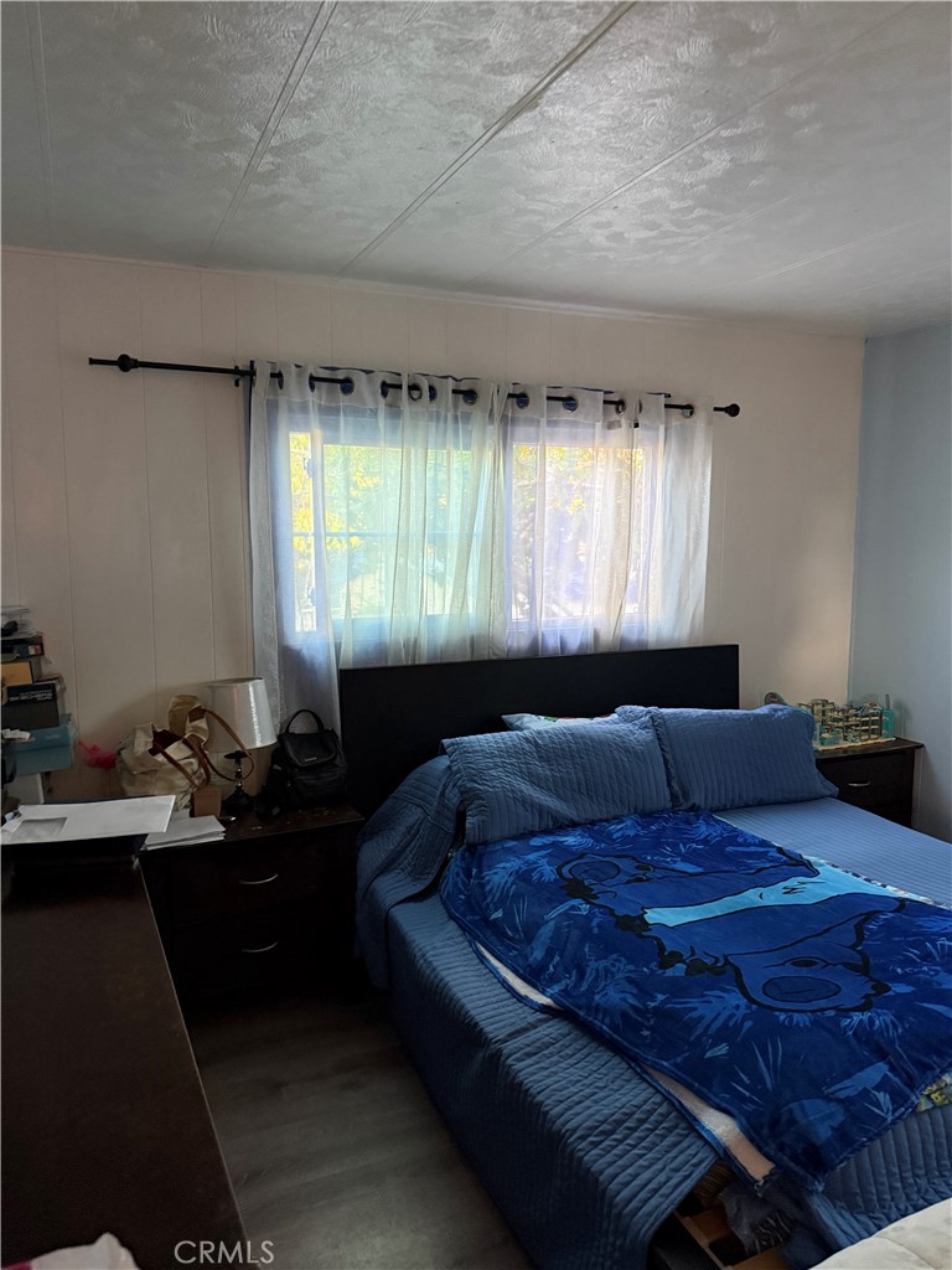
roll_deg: -1.9
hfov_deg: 56.8
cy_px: 635
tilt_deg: -7.7
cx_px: 476
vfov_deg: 71.6
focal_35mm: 24
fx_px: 880
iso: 640
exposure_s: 1/40
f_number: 1.78
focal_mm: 6.76
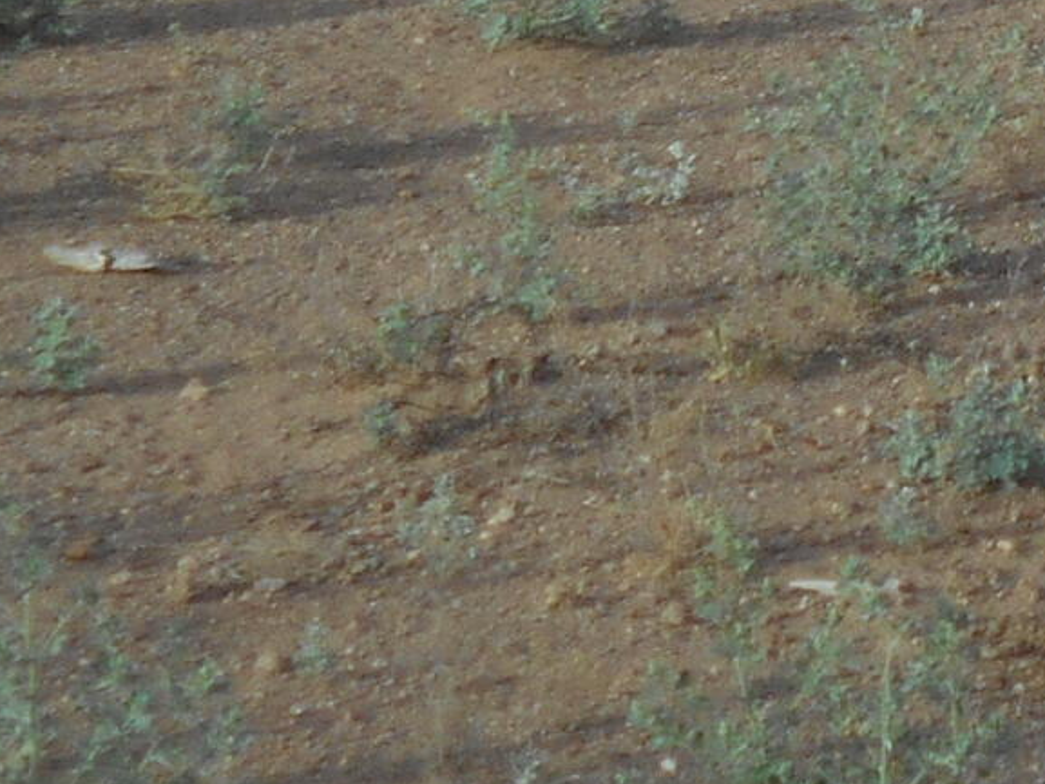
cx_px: 1673
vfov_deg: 5.0
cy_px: -909
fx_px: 8787
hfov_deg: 6.7
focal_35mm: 291
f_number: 4.9
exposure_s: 1/400
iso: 80
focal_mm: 10
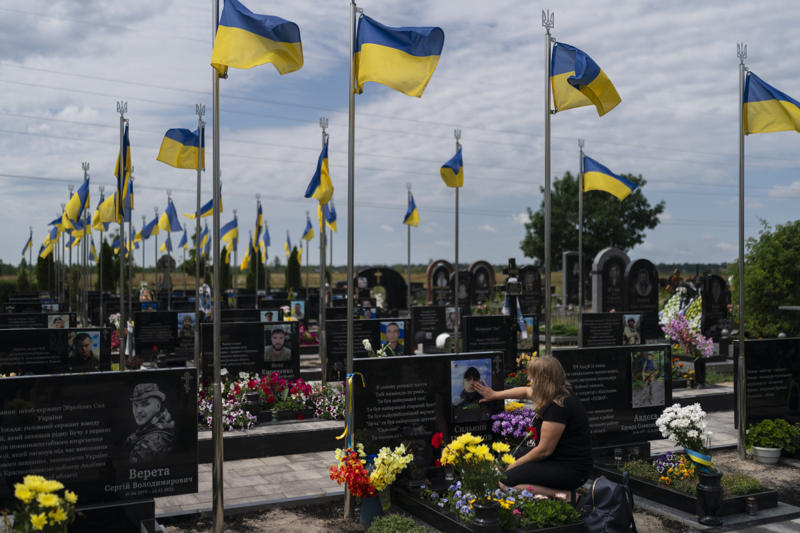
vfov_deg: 37.9
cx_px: 400
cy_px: 266
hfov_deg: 54.4
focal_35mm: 35
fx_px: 778
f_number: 1.4
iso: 125
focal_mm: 35
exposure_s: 1/12800
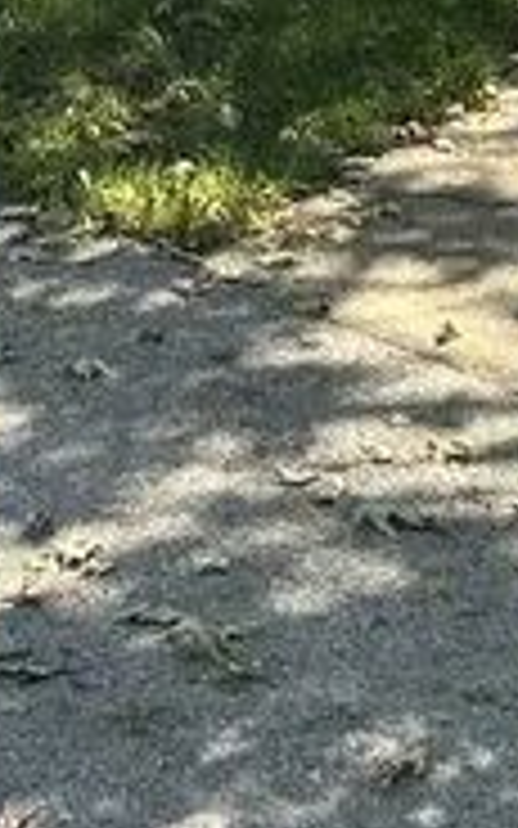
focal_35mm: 153
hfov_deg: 8.5
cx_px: 77
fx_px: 3456
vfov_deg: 13.0
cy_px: -364
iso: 50
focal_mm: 5.7
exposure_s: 1/692
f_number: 1.5
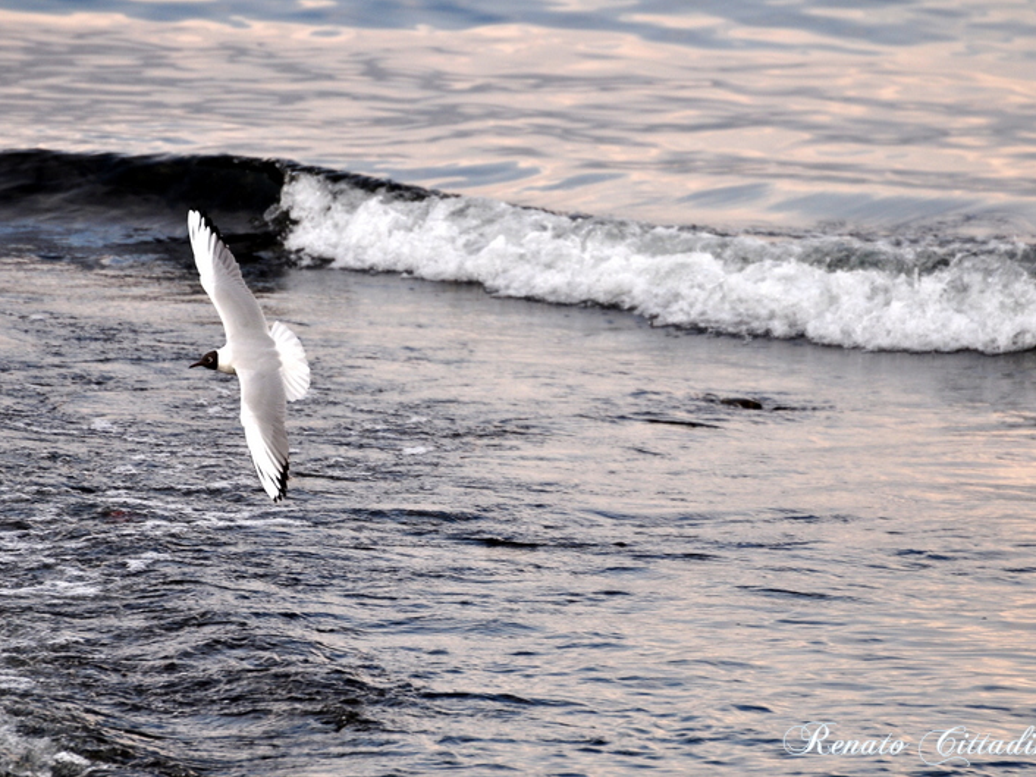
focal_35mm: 490
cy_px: 388
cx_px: 514
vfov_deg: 3.0
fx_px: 14660
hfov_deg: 4.0
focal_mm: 300
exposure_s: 1/1000
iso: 320
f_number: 5.6
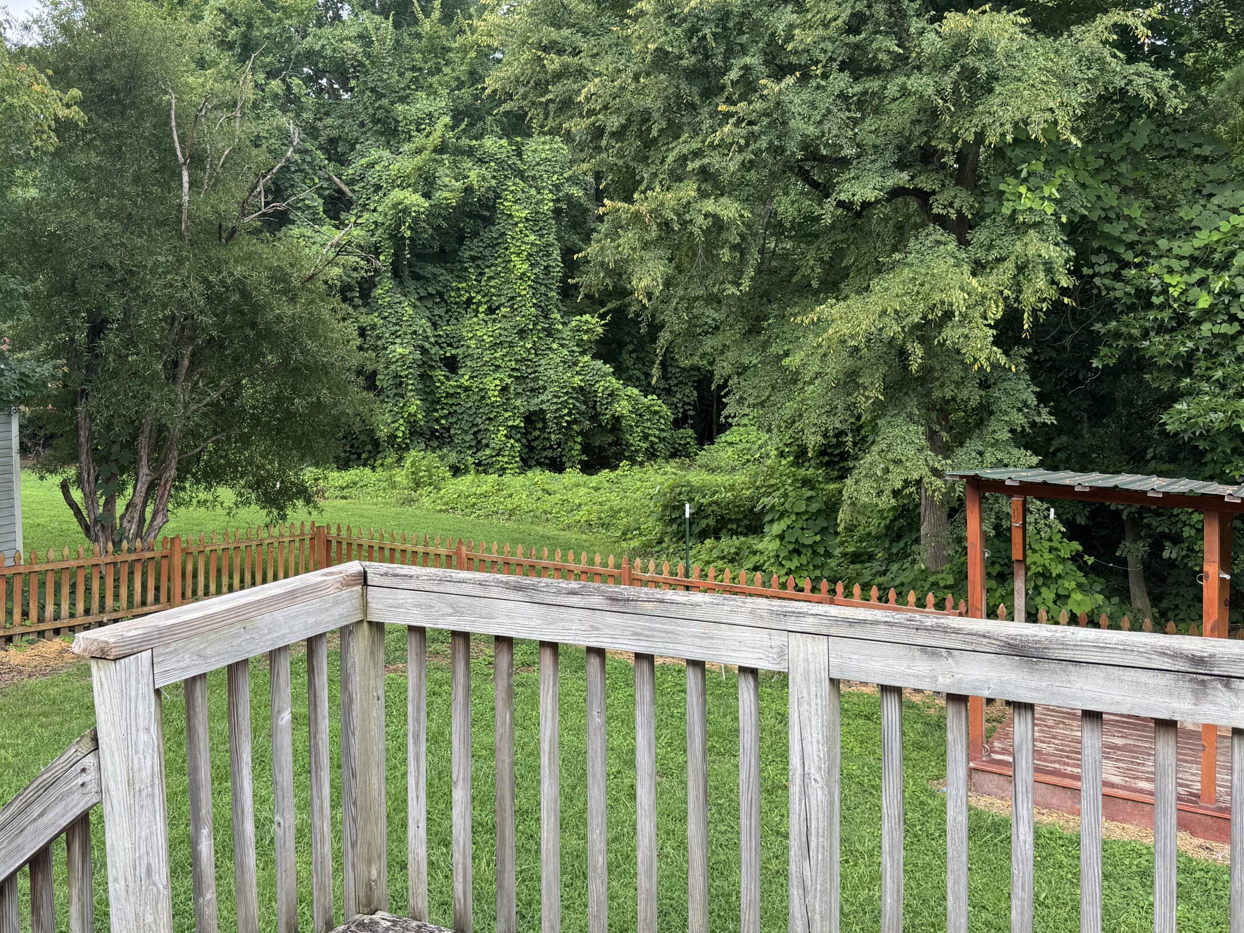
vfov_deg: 42.8
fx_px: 1186
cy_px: 391
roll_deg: +0.9
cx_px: 563
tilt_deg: -3.9
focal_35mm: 33
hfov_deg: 55.3
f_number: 1.78
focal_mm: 6.76
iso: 80
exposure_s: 1/383
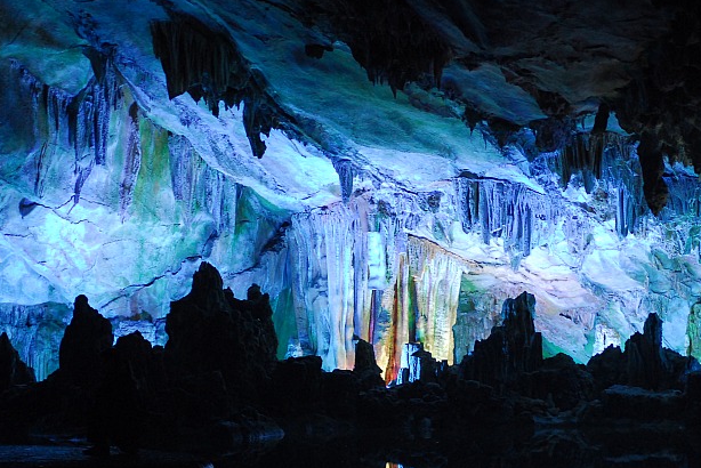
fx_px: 2143
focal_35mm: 110
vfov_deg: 12.4
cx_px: 486
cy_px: 340
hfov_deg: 18.5
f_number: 2.2
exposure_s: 1/20
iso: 400
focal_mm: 50
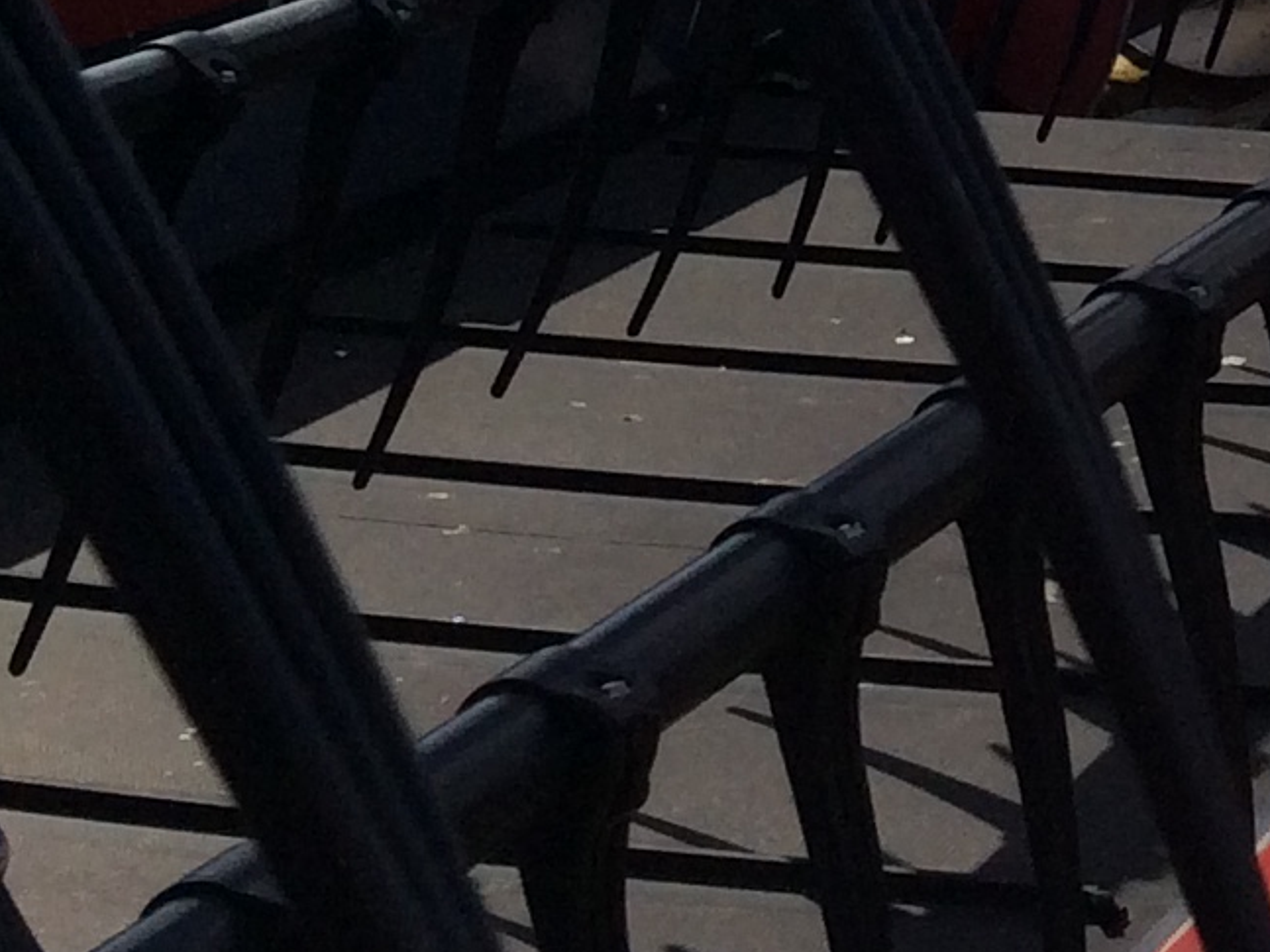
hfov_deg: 14.9
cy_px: -779
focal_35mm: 128
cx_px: 1519
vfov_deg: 10.8
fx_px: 4695
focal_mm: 3.3
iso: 32
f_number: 2.4
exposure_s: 1/2865
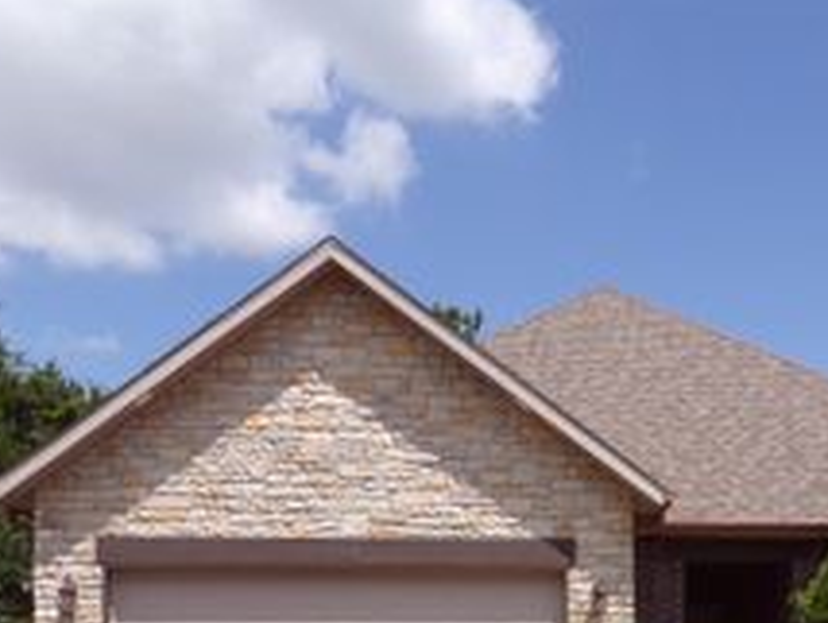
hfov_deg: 33.8
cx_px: 596
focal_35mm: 56
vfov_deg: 24.2
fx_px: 1341
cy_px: 710
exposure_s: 1/400
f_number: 5.8
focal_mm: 4.3
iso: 80
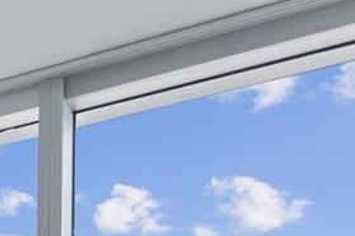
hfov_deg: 14.9
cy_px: 560
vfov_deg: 12.0
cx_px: -471
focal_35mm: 92
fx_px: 907
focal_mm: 16
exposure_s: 1/40
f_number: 8
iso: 400
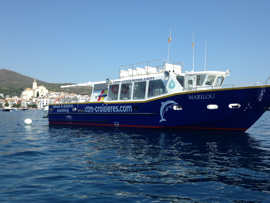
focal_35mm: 38
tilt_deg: +2.8
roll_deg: -0.7
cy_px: 94
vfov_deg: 37.7
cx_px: 147
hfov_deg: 48.9
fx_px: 296
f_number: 2.4
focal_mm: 4.12
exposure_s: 1/1355
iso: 50
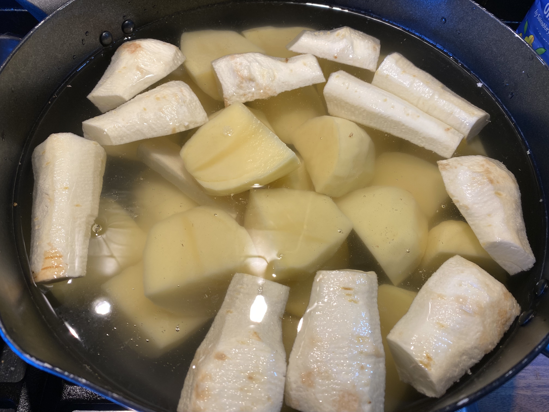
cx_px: 274
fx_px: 412
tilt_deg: -57.7
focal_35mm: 26
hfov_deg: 67.3
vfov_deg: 53.1
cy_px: 206
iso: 40
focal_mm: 4.25
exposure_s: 1/100
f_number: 1.8
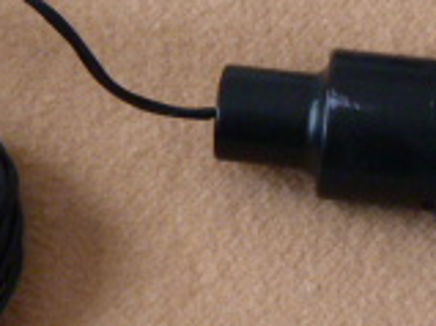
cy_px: 38
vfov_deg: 13.0
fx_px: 1422
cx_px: 337
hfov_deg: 17.3
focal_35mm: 113
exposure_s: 1/60
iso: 400
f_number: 3.5
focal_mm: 5
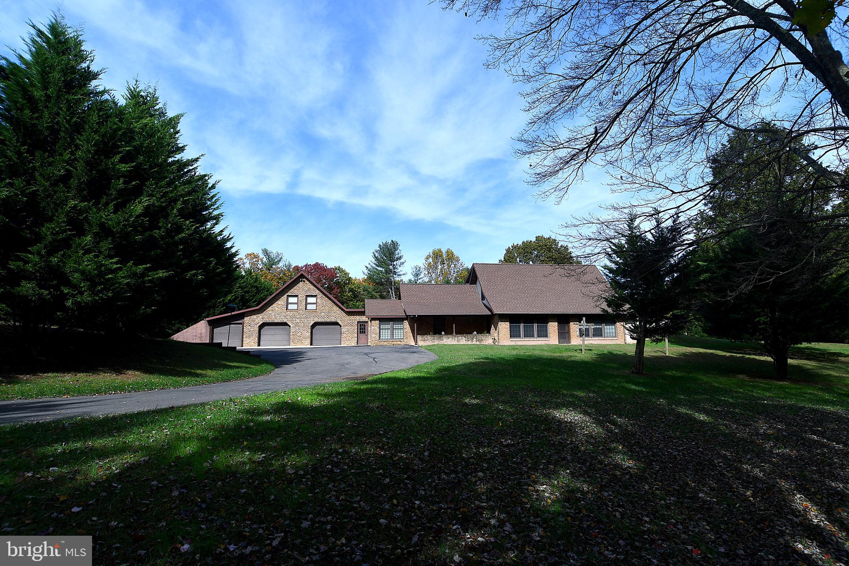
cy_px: 283
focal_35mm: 18
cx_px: 424
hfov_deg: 90.0
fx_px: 424
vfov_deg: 67.4
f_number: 9
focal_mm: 12
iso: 100
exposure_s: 1/320
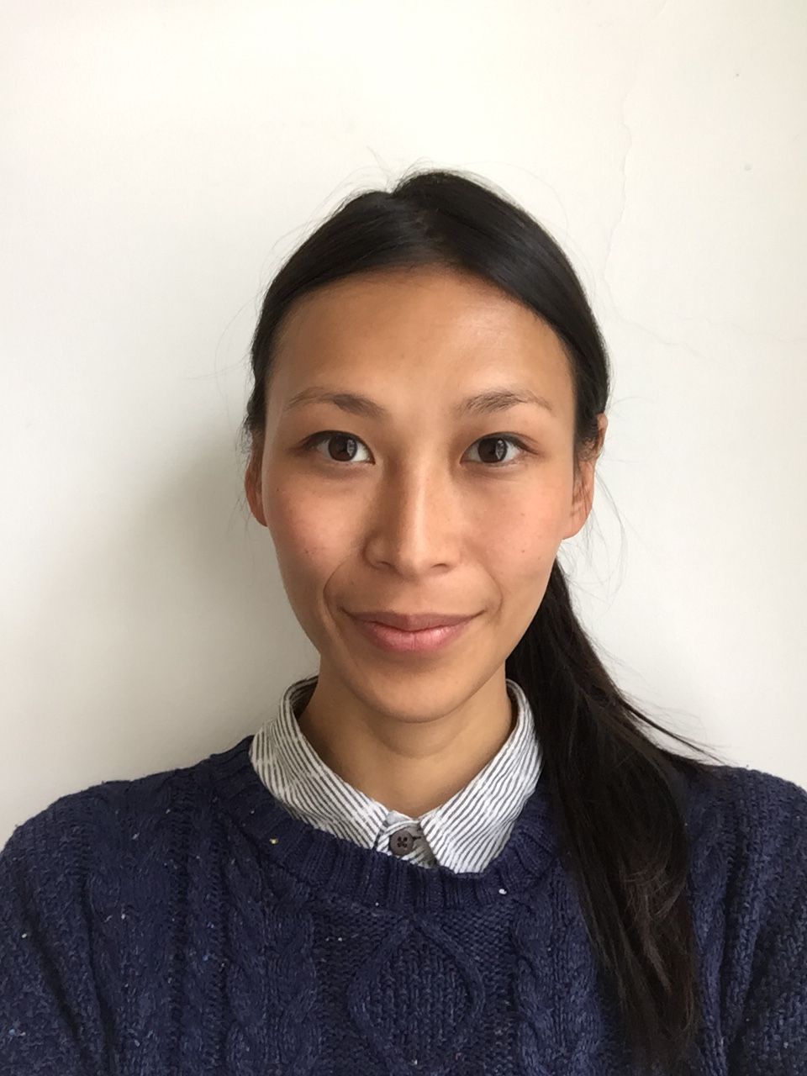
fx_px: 964
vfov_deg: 58.4
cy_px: 538
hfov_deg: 45.4
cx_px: 404
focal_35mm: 31
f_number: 2.2
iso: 64
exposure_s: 1/30
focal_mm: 2.65
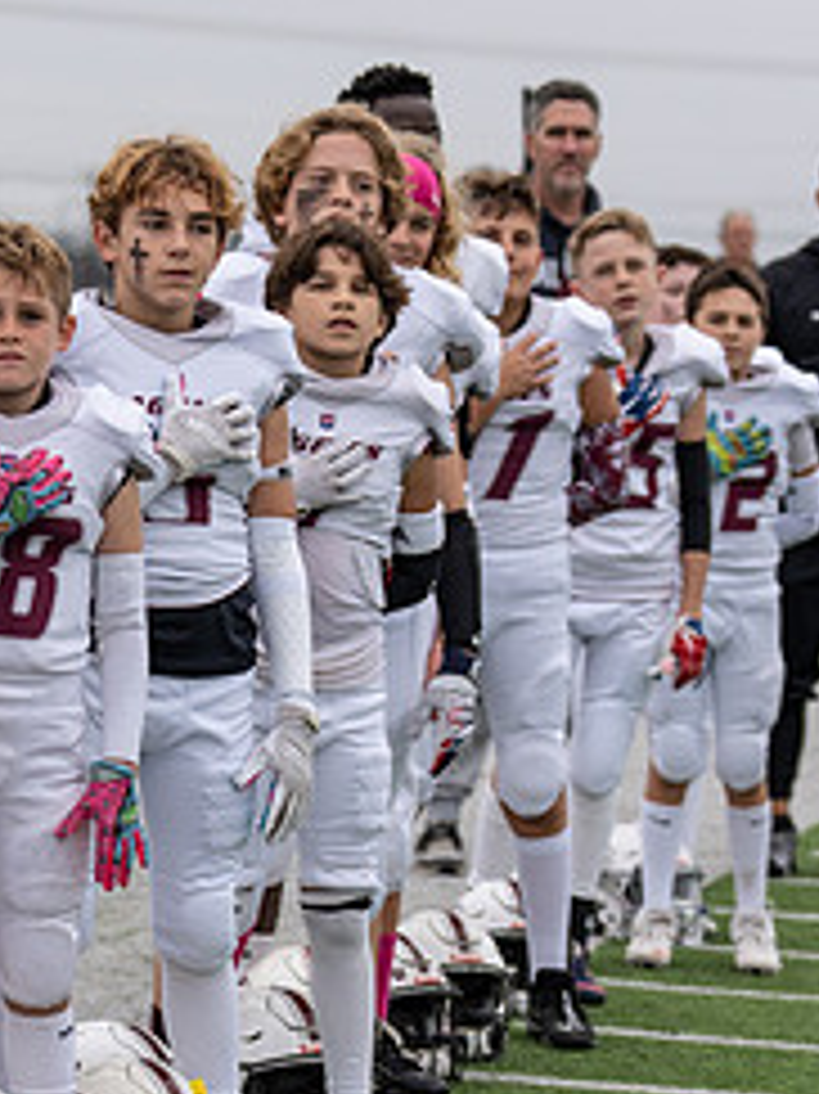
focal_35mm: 206
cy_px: 616
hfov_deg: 7.2
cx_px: 371
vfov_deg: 9.6
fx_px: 6504
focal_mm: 70
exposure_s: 1/1250
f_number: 2.8
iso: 500
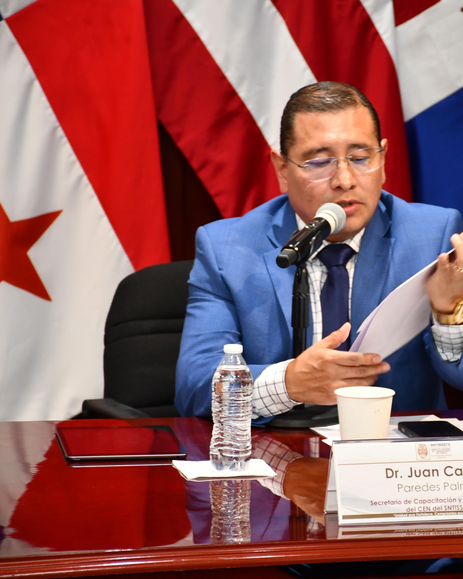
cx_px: 421
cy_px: 290
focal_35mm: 179
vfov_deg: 10.8
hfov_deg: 8.6
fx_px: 3066
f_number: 5.3
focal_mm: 85
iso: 1400
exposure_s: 1/60
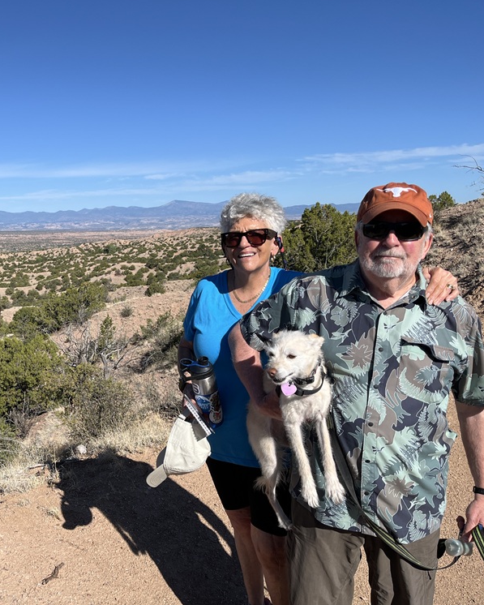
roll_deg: +2.4
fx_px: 609
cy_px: 302
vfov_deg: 52.8
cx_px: 91
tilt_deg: -7.1
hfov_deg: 41.3
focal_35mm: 34
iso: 50
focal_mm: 5.1
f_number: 1.6
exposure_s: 1/4310
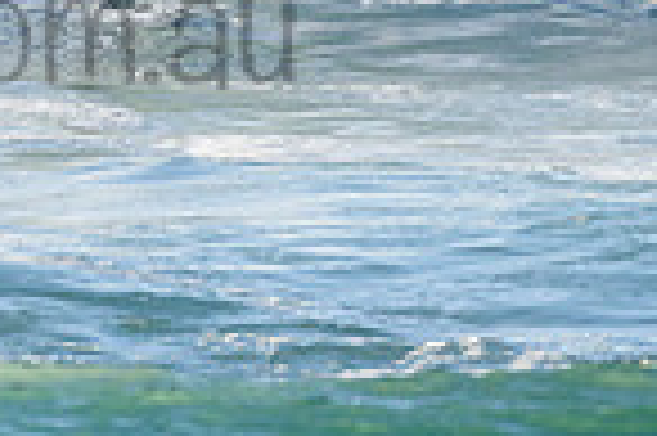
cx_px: 93
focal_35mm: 2405
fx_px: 43842
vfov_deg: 0.6
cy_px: -202
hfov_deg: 0.9
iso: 220
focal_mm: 500
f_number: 5.6
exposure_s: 1/1250
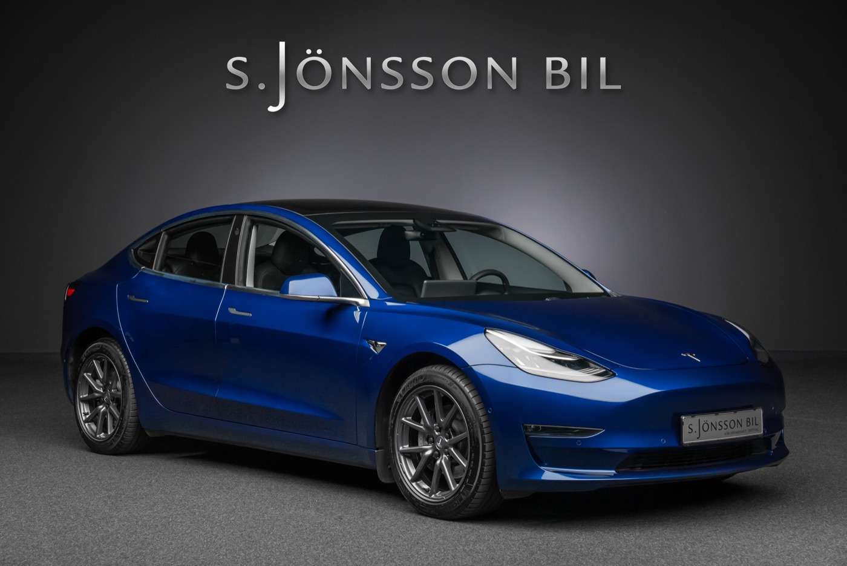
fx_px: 1577
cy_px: 283
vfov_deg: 20.3
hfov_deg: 30.1
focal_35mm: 67
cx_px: 424
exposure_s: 1/100
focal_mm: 67
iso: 2000
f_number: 7.1
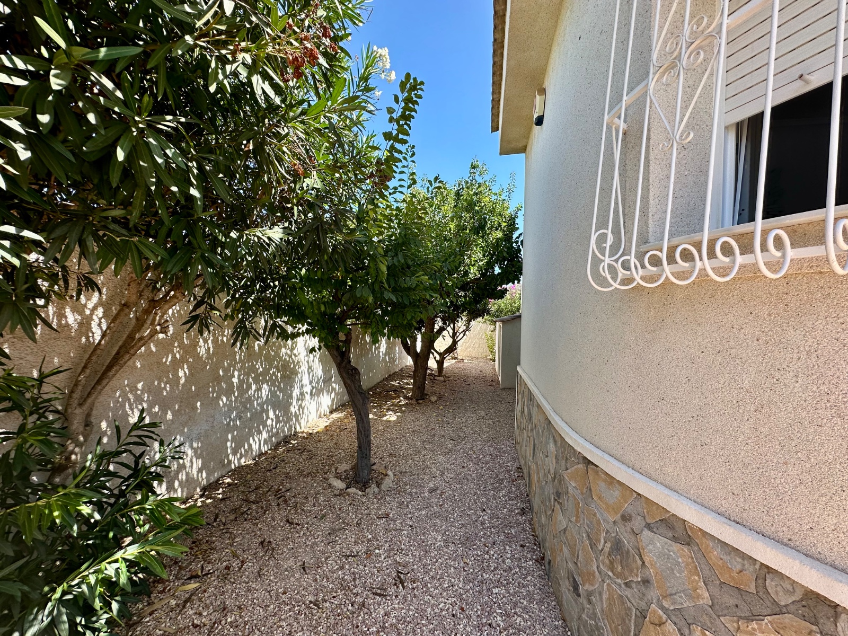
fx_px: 343
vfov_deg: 85.7
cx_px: 424
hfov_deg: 102.1
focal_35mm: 14
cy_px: 318
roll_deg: -2.4
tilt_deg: -0.8
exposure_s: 1/354
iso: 40
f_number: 2.2
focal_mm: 2.22
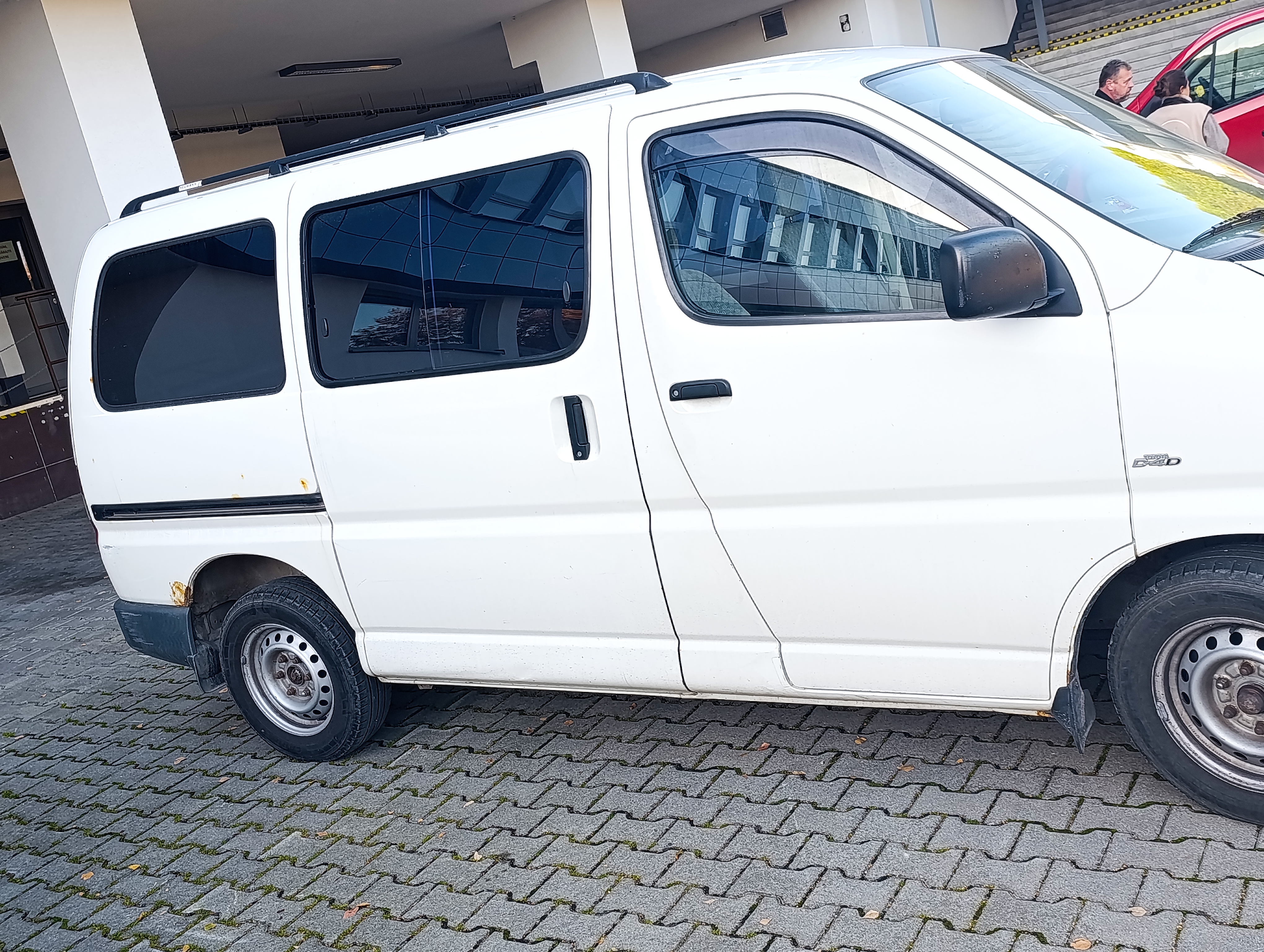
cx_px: 632
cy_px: 476
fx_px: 1243
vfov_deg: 41.9
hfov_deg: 53.9
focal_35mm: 34
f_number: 1.65
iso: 102
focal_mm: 6.11
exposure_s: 1/100
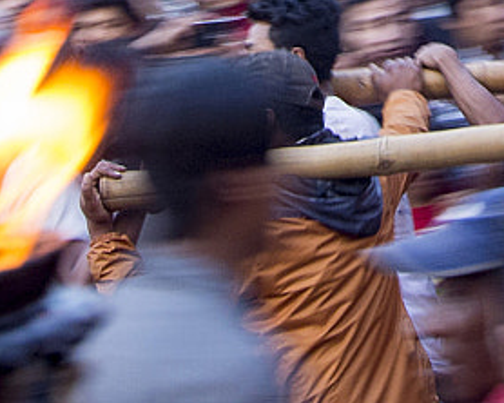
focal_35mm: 162
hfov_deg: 11.7
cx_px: 591
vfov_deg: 9.1
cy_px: -325
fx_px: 2415
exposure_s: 1/25
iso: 250
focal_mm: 20
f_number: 6.3
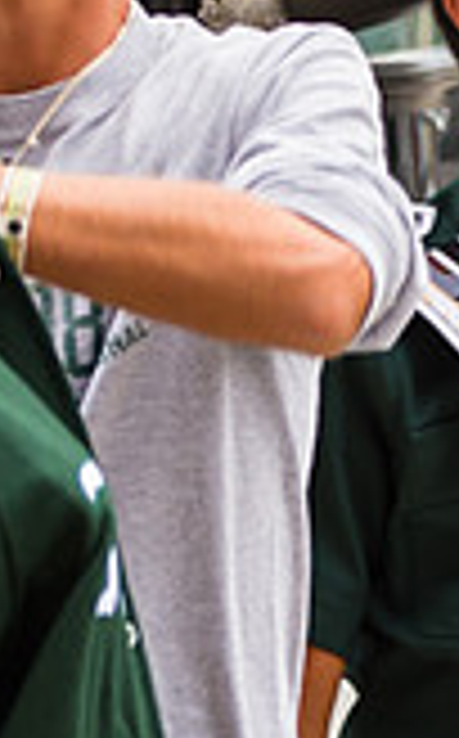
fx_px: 13116
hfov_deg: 2.0
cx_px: 582
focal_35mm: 653
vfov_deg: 3.2
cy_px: 209
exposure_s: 1/160
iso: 400
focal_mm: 102
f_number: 4.5
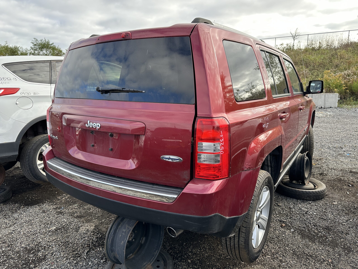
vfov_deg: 56.8
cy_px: 134
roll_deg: +0.8
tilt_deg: -10.6
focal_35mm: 24
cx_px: 179
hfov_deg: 71.6
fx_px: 248
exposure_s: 1/762
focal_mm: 6.86
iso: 80
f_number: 1.78
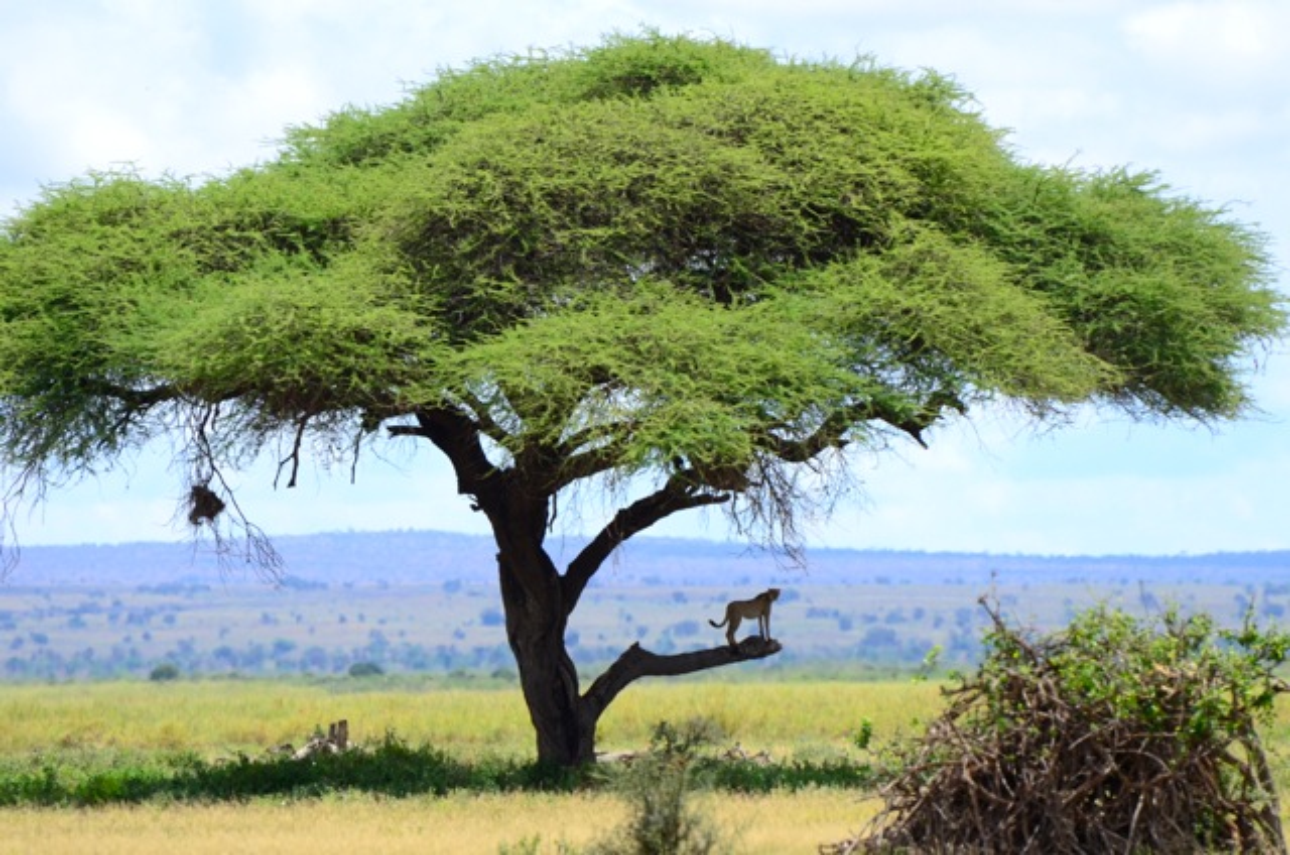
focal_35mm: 450
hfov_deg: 4.6
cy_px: 428
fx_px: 16093
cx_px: 645
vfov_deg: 3.0
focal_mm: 300
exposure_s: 1/1600
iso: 500
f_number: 7.1
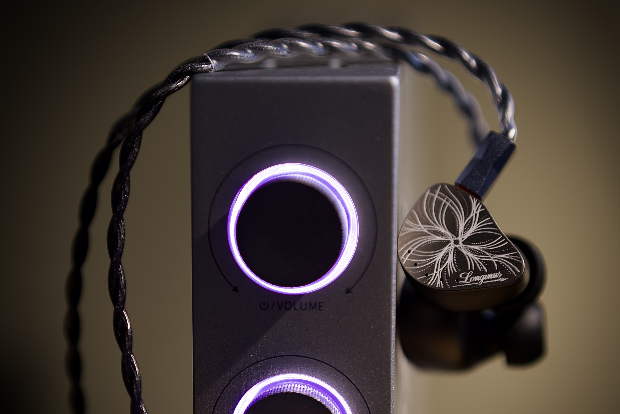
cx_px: 310
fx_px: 861
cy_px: 207
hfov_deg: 39.6
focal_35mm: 50
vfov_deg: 27.0
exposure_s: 1/50
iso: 100
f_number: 1.6
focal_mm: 50
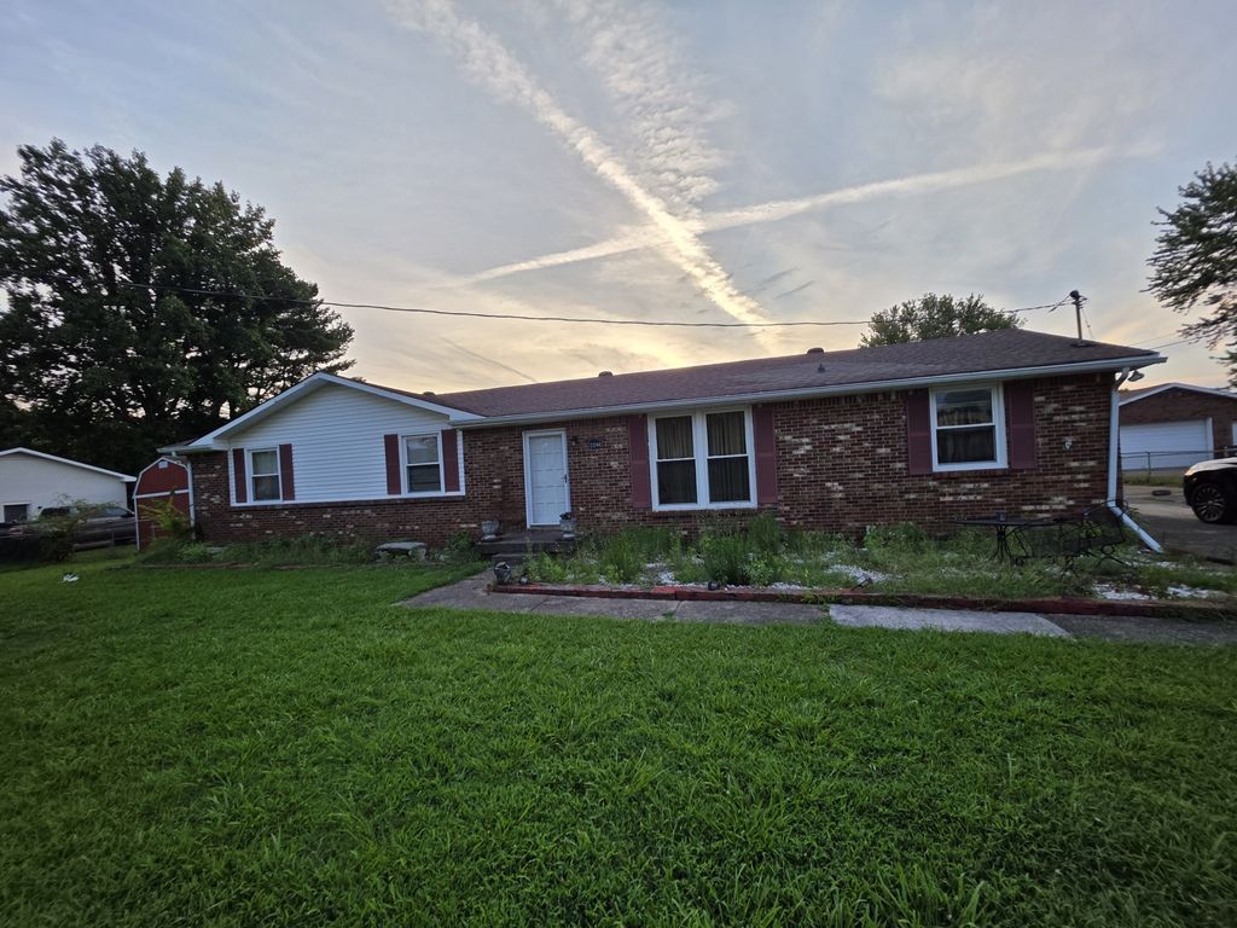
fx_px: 465
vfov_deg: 89.9
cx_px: 618
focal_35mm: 13
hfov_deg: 106.2
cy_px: 464
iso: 32
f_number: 1.9
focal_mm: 2.2
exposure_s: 1/120
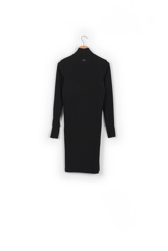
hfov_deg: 34.2
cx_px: 84
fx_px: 273
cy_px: 126
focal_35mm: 39
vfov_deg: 49.6
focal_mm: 39
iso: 100
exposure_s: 1/200
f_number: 13
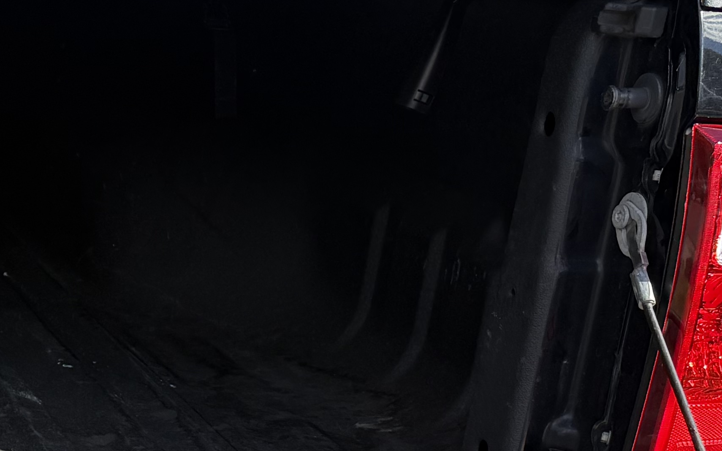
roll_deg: -2.7
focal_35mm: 85
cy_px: 484
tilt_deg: -15.7
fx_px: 1672
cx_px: -334
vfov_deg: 15.0
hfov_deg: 21.0
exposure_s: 1/1060
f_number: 1.78
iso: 80
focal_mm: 6.76
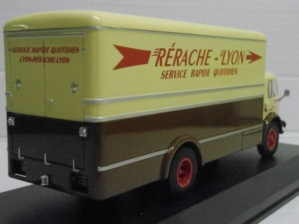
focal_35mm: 53
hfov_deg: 36.2
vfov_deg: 27.5
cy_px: 112
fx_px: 458
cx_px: 150
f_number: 3.9
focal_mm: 9.5
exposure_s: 1/125
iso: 1600
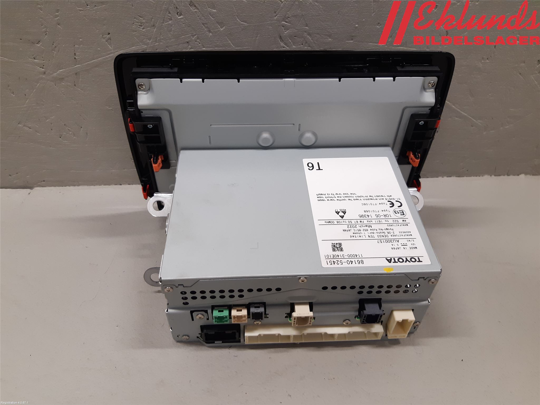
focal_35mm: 26
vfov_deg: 53.1
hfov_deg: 67.3
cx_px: 270
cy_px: 202
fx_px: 406
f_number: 1.7
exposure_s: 1/50
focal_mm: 3.93
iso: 100
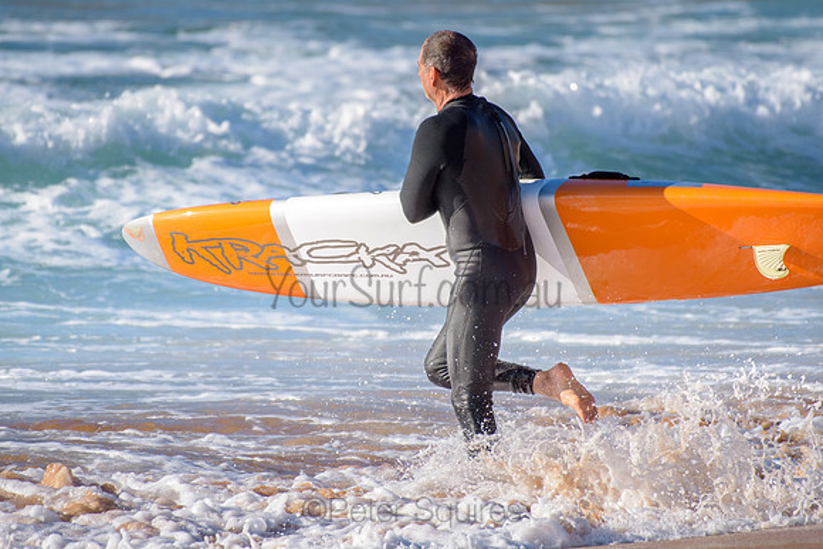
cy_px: 261
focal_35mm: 613
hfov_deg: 3.4
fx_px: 14024
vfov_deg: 2.2
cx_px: 395
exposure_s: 1/2000
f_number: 5.6
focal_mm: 500
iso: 450
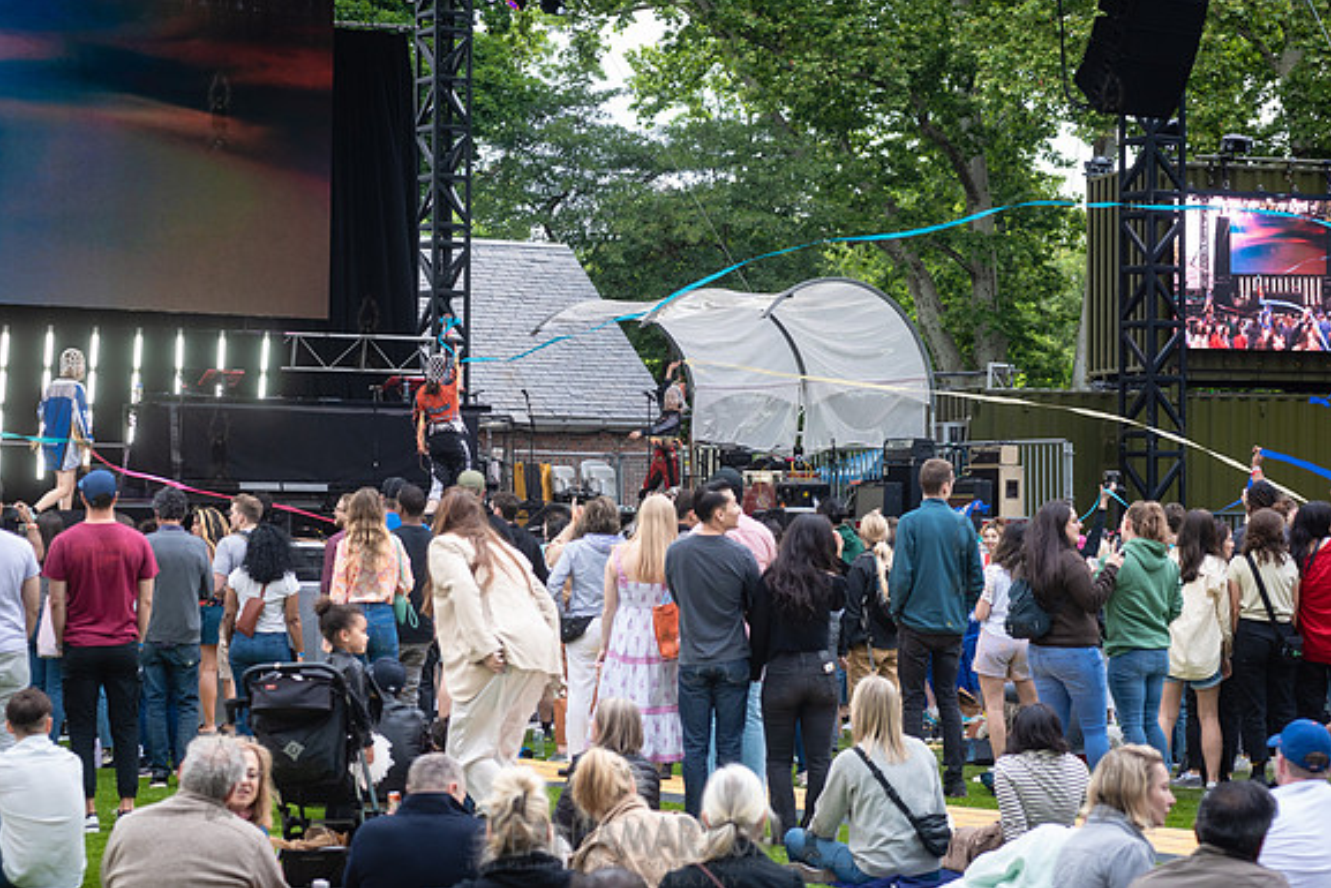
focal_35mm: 85
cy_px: 444
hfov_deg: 23.9
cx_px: 664
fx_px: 3143
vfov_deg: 16.1
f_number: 4
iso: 640
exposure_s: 1/320
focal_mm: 80
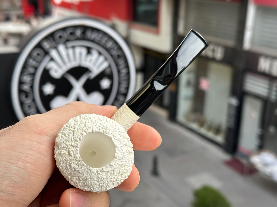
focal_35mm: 48
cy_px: 104
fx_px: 384
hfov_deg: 39.7
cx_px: 138
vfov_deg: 30.3
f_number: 1.78
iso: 64
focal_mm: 6.86
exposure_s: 1/412
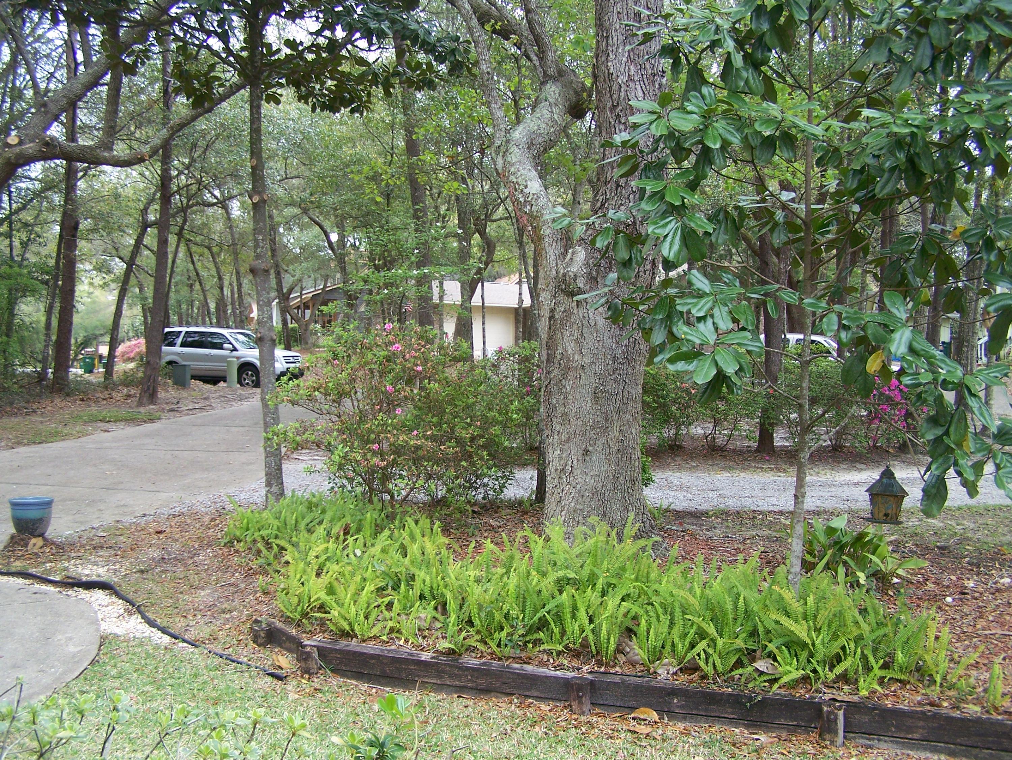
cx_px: 506
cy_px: 380
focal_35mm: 38
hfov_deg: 48.9
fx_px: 1112
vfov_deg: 37.8
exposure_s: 1/125
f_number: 2.8
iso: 80
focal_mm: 6.3
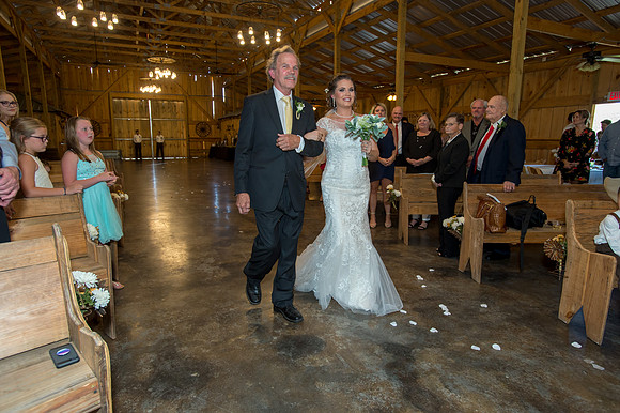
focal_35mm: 22
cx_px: 310
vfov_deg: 57.2
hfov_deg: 78.6
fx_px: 379
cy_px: 206
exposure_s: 1/125
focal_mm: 22
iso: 1600
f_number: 5
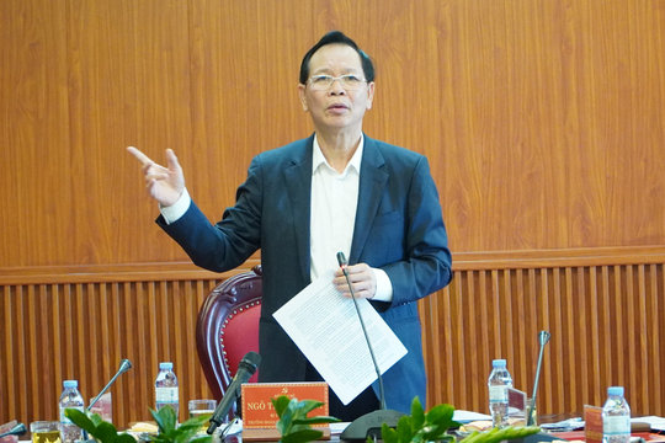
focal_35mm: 140
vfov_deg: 9.8
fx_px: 2577
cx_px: 332
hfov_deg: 14.7
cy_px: 222
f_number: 4
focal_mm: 93
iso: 4000
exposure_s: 1/160
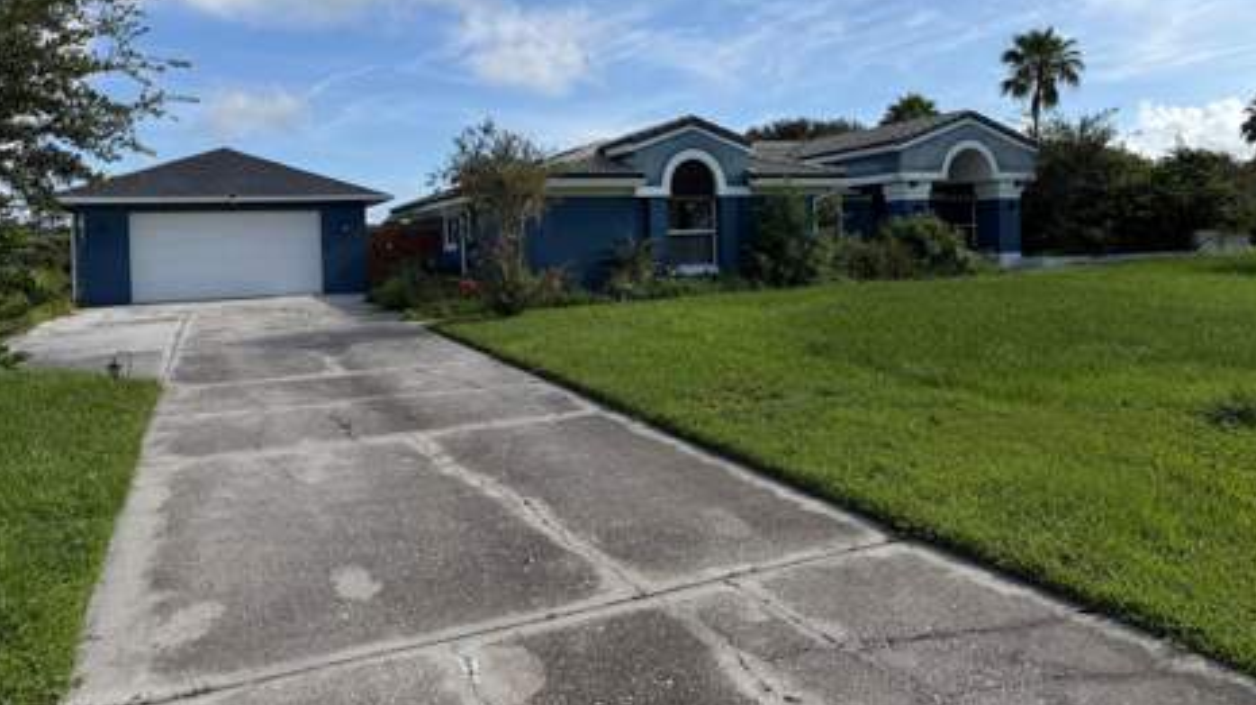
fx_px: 899
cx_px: 632
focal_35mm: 27
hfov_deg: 69.9
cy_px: 249
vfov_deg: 42.4
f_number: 1.78
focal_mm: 6.76
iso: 80
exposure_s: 1/5714
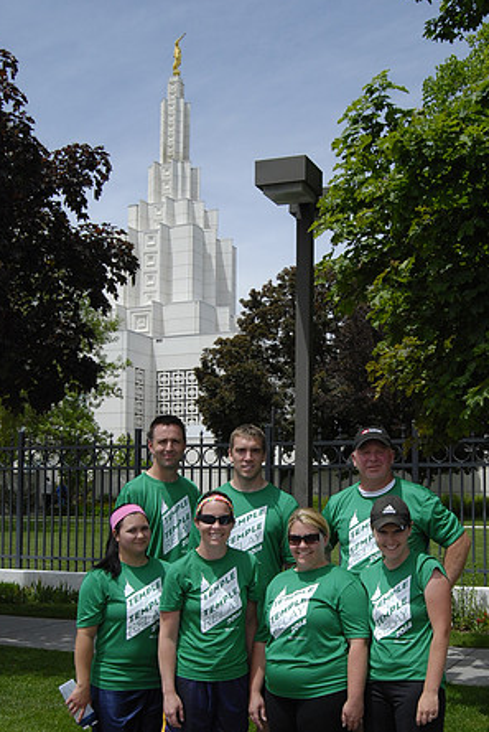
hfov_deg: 28.6
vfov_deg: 41.6
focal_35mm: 47
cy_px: 457
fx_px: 955
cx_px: 295
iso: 400
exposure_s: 1/800
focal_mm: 24
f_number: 10
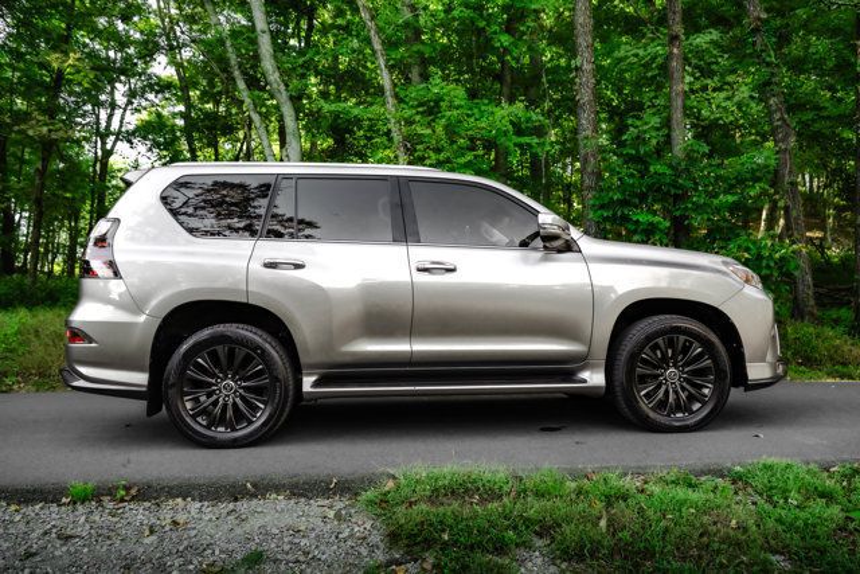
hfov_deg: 73.7
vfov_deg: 53.2
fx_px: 573
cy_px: 287
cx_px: 430
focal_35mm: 24
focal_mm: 24
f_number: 4
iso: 640
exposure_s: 1/320
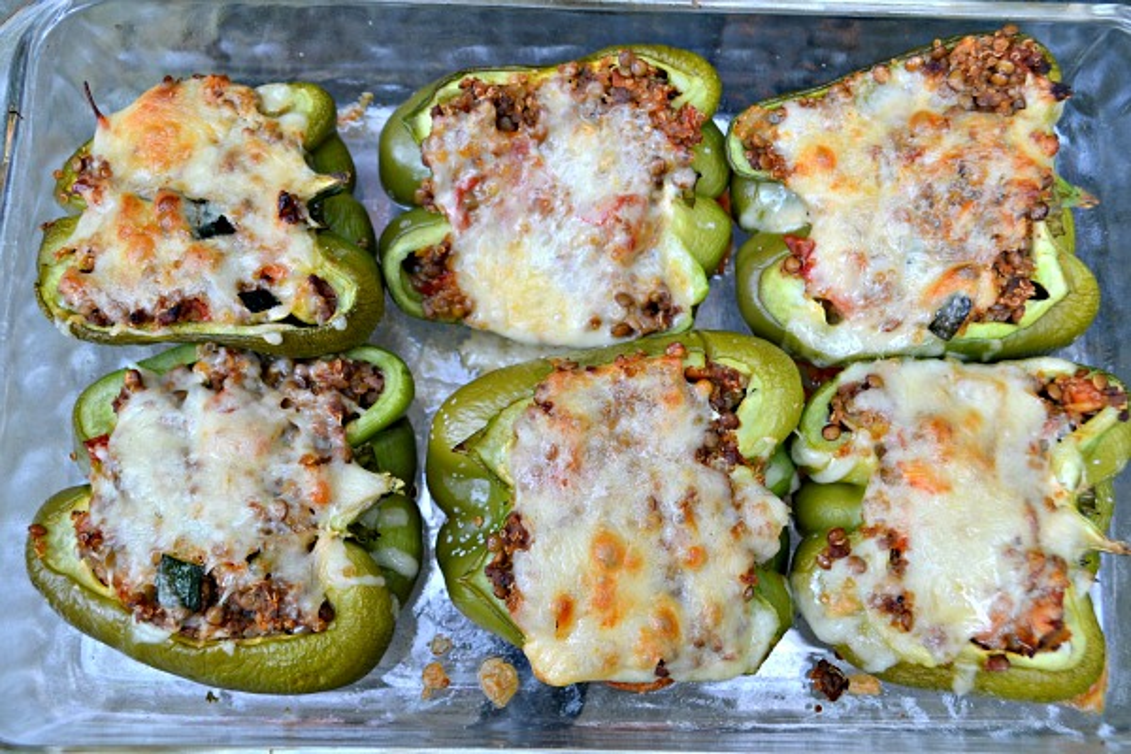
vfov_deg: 34.2
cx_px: 566
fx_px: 1225
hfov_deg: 49.6
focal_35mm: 39
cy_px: 377
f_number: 4.2
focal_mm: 26
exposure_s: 1/50
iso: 400
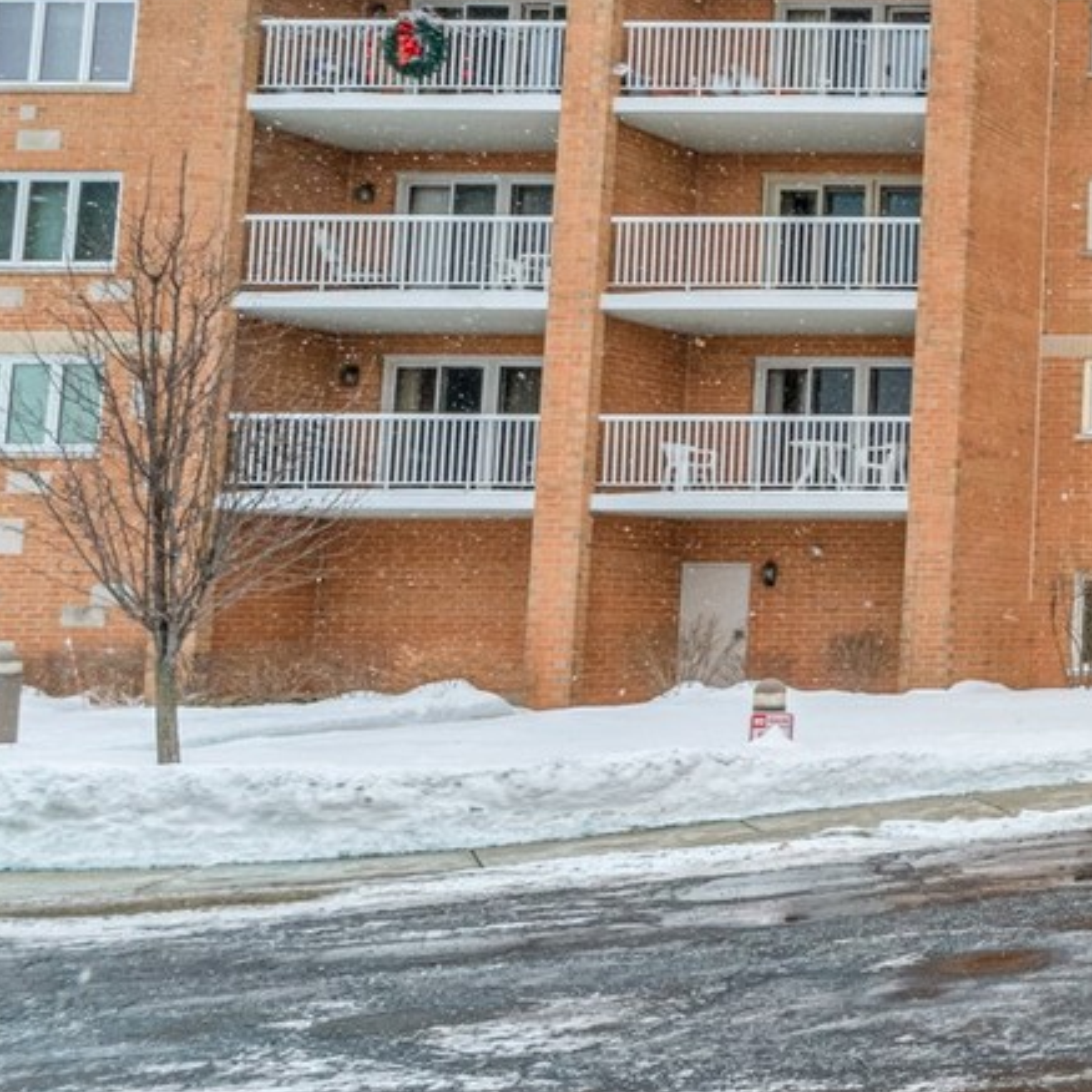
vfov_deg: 38.1
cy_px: 399
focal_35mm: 44
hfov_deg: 23.5
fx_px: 1570
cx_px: 1881
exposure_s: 1/200
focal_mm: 14
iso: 400
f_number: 8
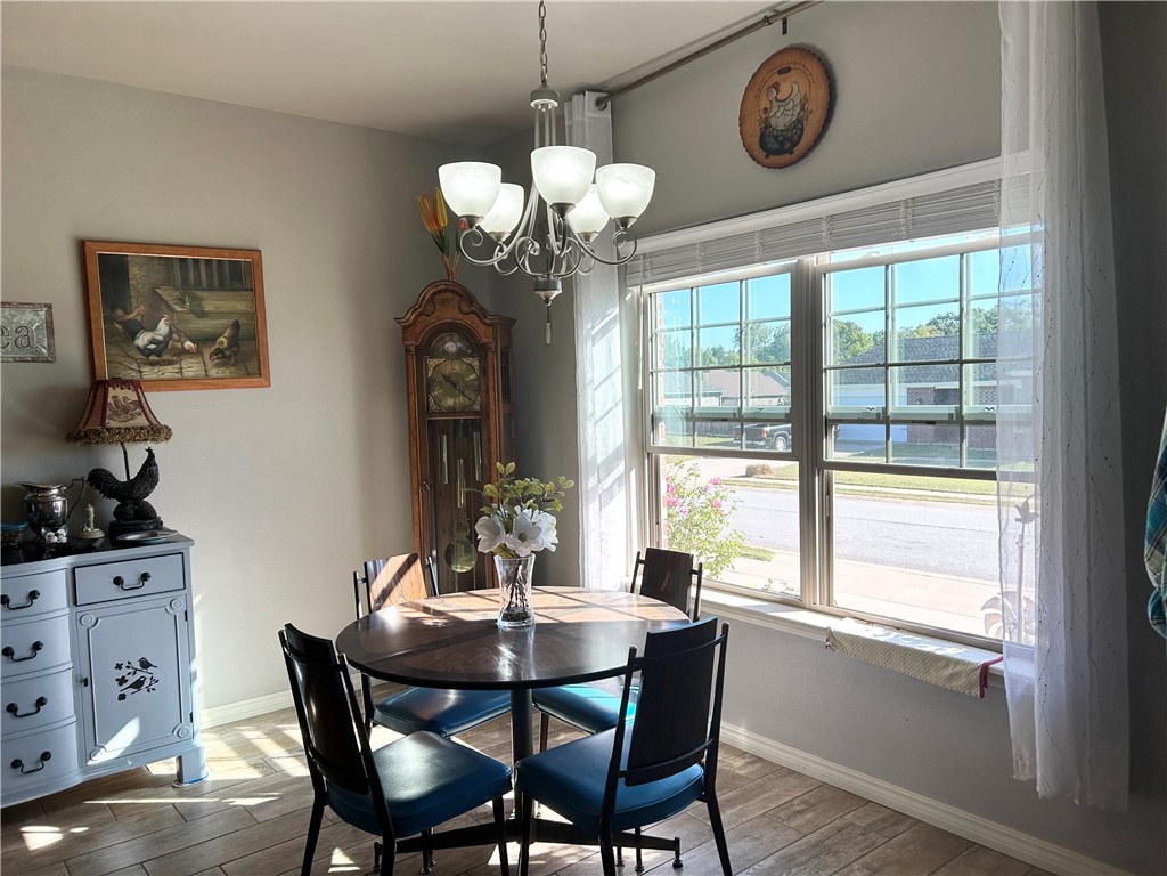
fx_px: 877
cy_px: 438
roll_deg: +0.8
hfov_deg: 67.3
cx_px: 584
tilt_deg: -0.5
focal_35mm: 26
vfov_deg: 53.1
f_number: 1.5
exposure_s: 1/523
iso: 50
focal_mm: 5.7
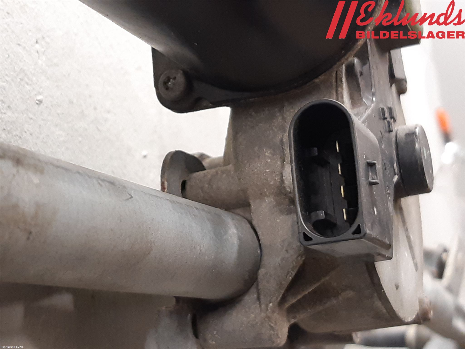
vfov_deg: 53.1
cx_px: 232
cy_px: 174
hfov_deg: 67.3
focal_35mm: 26
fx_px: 349
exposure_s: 1/25
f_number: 1.7
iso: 200
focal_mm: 3.93
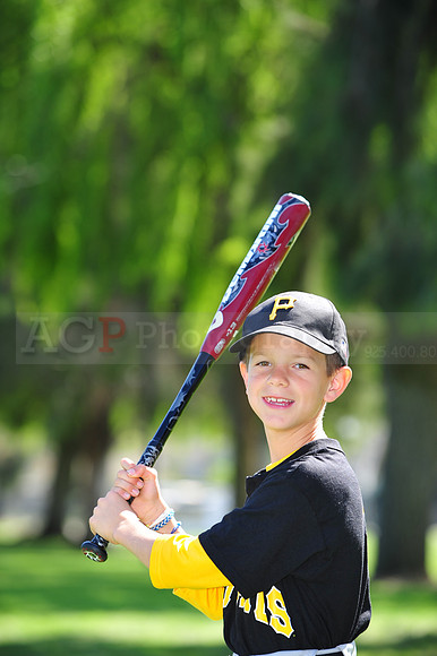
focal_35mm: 145
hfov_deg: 9.5
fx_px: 2643
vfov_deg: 14.2
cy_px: 328
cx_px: 218
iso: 200
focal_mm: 145
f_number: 4.5
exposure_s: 1/320
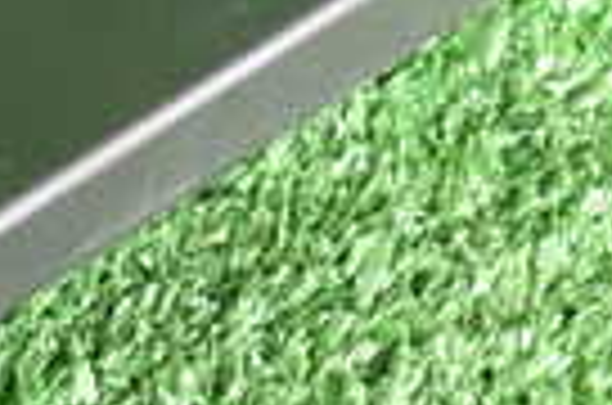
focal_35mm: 138
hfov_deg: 14.4
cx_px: -130
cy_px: -108
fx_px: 2341
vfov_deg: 9.7
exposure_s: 1/40
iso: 200
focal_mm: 5.4
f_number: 2.3
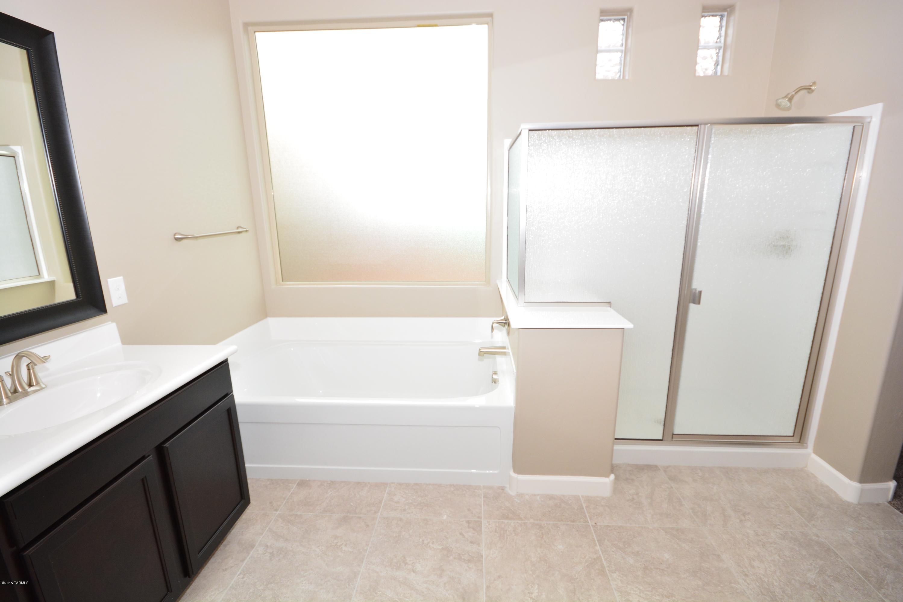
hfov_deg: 95.0
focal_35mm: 16
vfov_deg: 72.1
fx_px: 414
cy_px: 301
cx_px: 452
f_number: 9
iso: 800
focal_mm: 11
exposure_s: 1/100
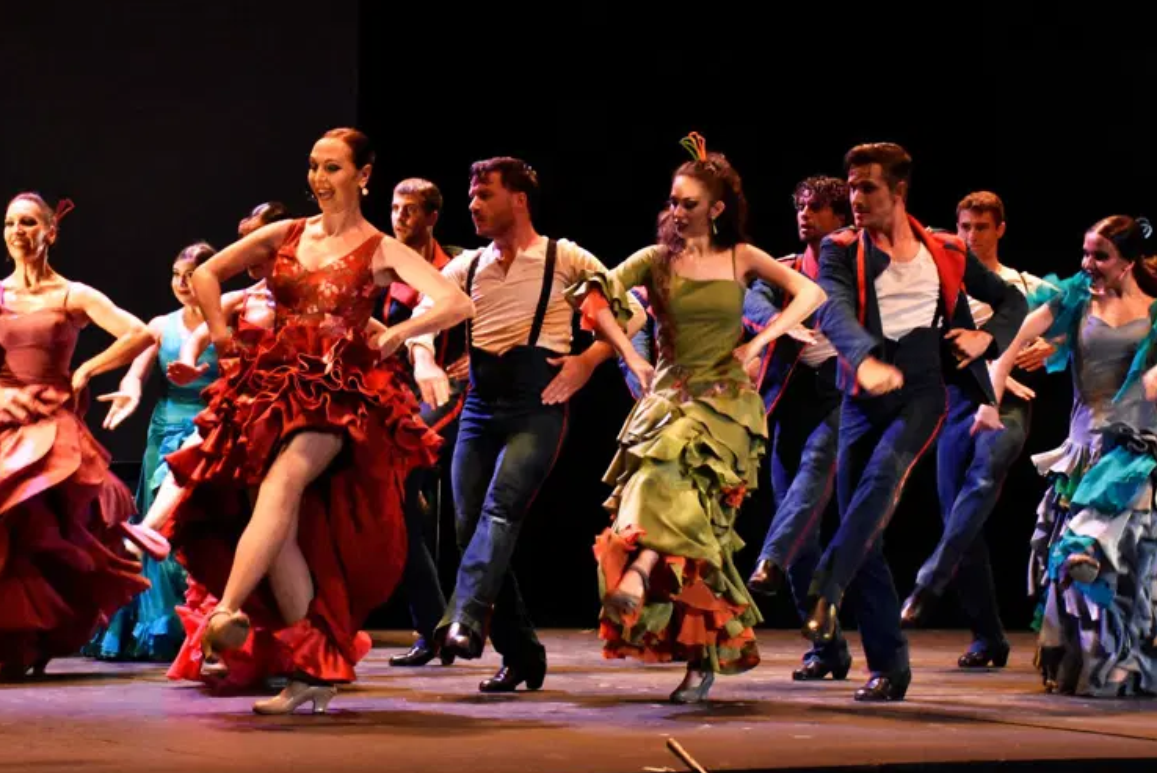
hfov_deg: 21.9
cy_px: 386
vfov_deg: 14.7
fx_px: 2991
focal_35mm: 93
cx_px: 594
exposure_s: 1/100
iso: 8000
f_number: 5
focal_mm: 52
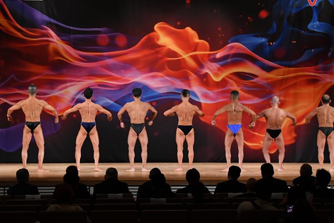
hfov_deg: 20.0
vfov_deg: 13.4
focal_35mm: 102
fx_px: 946
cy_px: 116
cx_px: 174
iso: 3200
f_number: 5.6
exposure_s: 1/400
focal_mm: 56
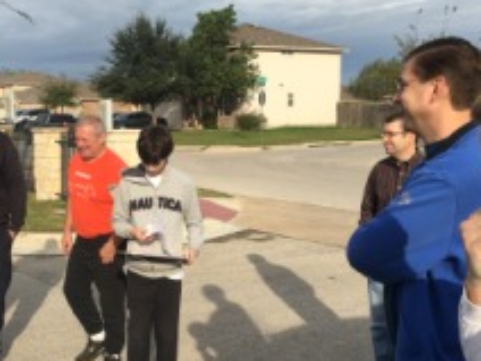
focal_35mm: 50
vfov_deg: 29.0
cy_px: 225
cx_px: 175
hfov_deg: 37.9
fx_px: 695
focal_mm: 4.15
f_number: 2.2
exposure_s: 1/1148
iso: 25
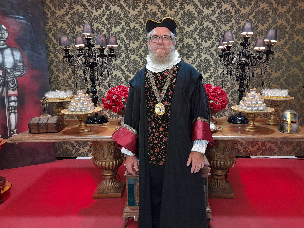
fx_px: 272
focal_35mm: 31
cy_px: 116
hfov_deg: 58.3
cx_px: 161
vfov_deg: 45.4
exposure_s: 1/60
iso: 320
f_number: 2
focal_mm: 4.6
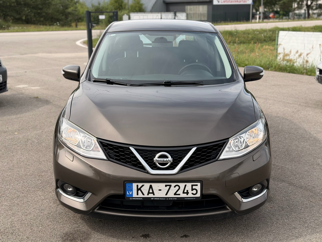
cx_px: 161
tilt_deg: -13.6
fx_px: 446
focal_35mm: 48
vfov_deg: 30.3
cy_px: 121
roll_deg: +0.5
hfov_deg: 39.7
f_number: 1.78
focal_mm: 6.76
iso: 64
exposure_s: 1/2762
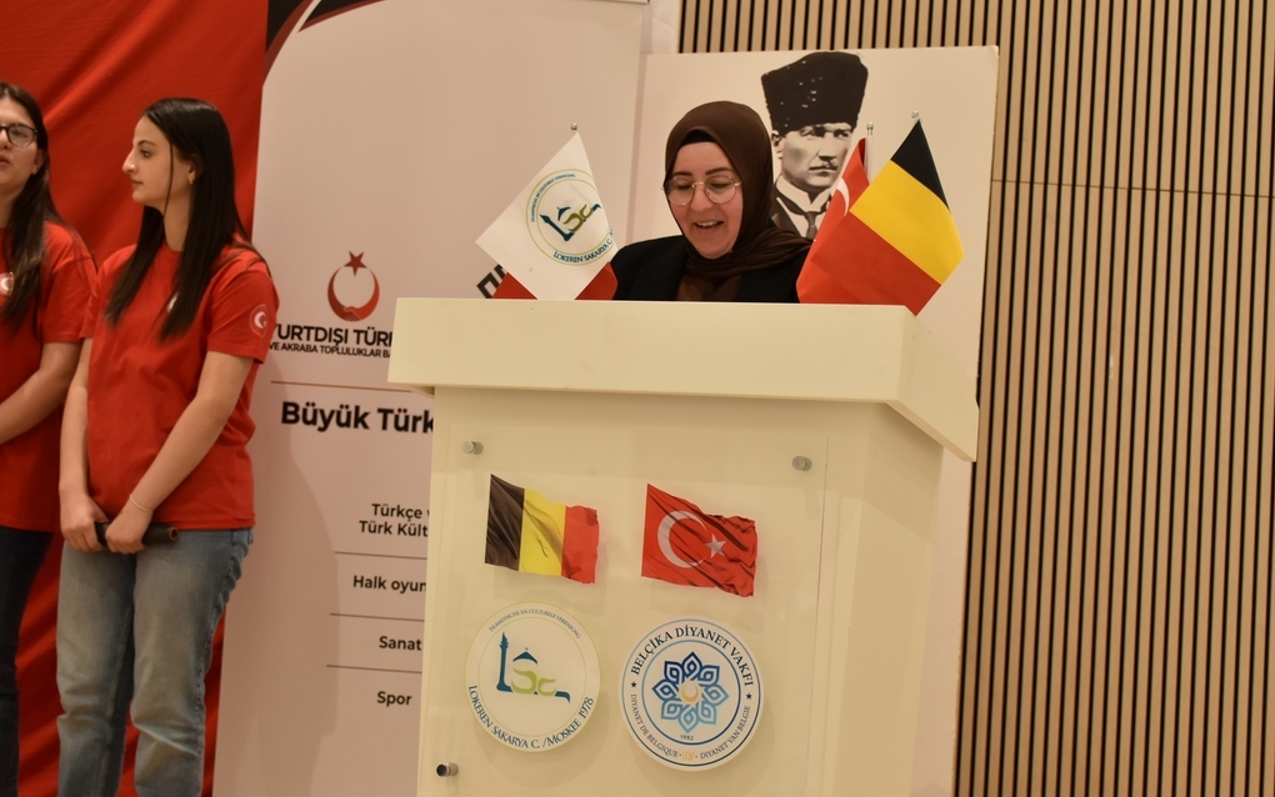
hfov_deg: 43.0
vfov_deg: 27.7
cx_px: 647
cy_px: 391
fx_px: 1619
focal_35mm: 47
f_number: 4.5
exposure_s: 1/80
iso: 400
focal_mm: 27
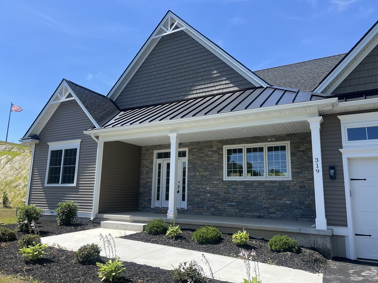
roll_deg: -2.0
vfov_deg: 53.1
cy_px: 142
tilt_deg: +10.1
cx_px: 189
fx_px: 284
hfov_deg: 67.3
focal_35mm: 26
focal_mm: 5.7
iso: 50
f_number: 1.5
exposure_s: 1/2632
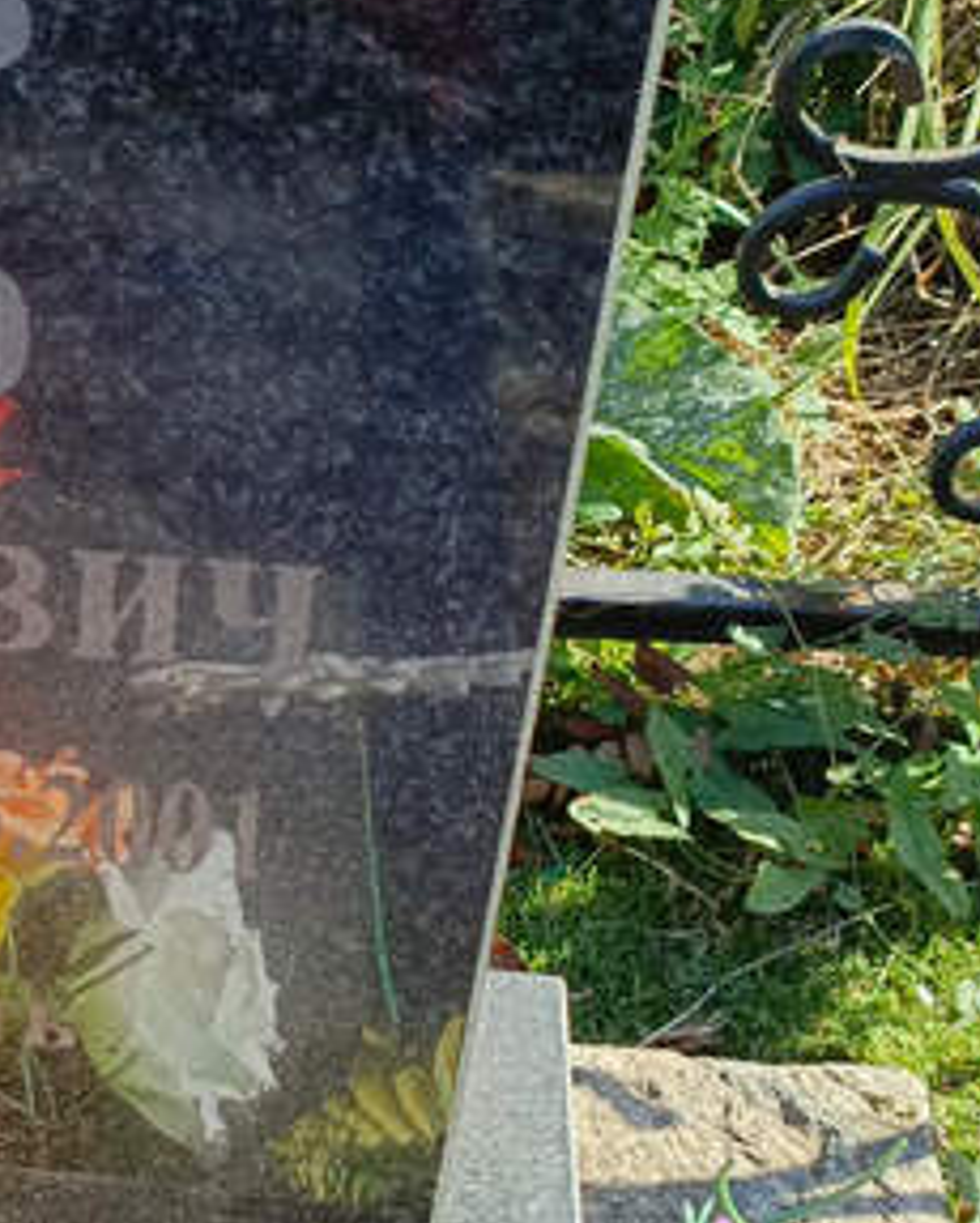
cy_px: 665
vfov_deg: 27.9
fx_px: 2463
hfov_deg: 21.3
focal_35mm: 68
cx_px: -115
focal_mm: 4.76
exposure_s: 1/432
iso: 112
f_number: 1.69
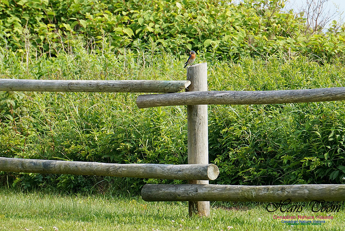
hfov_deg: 6.5
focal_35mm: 315
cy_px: 116
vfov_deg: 4.4
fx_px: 3020
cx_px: 172
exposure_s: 1/640
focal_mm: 210
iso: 800
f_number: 11
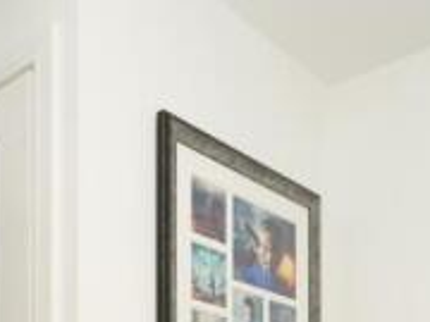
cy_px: 481
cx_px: 177
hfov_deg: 34.3
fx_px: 696
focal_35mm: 56
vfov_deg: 21.8
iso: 400
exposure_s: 1/50
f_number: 8
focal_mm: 16
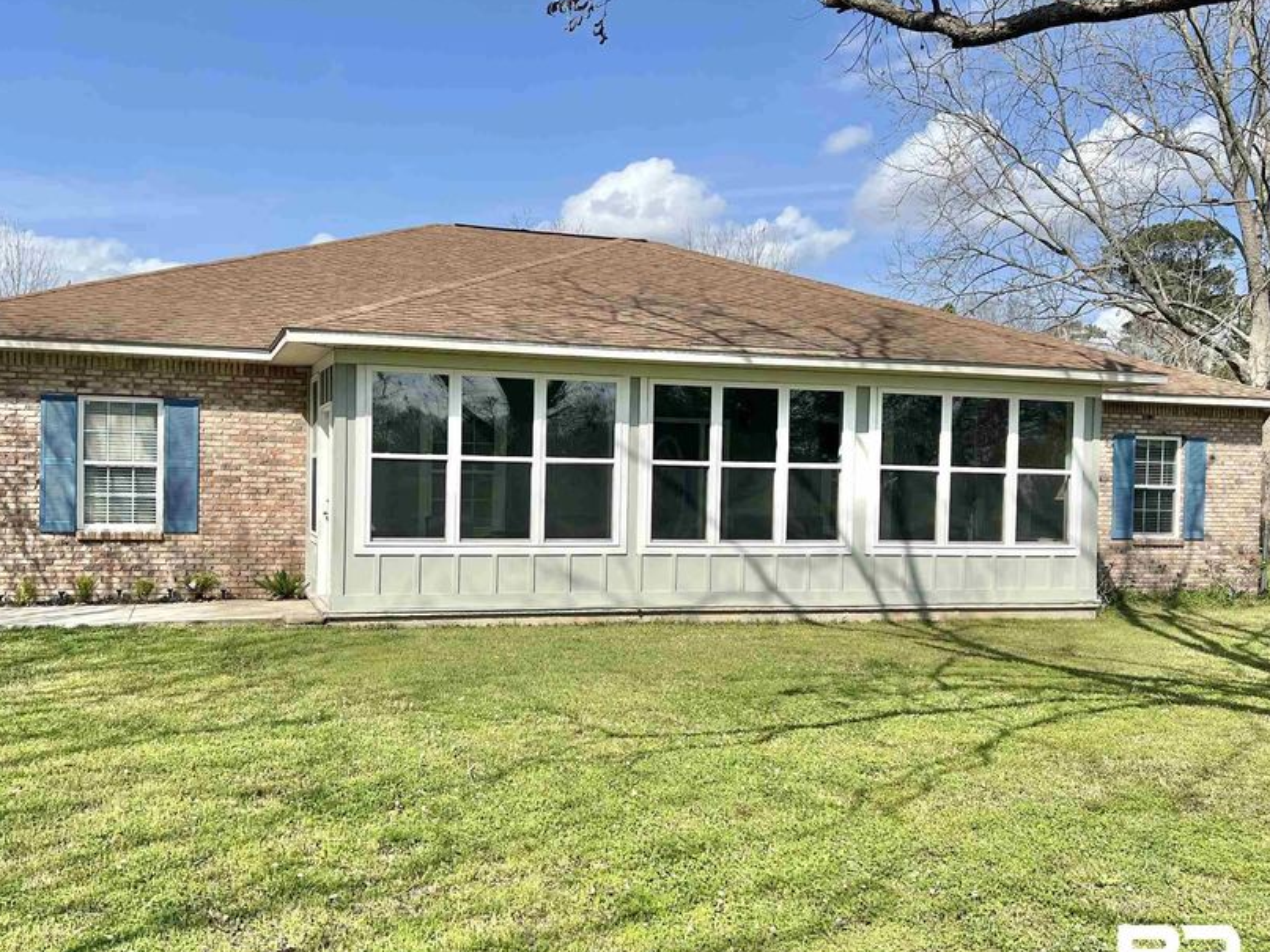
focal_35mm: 33
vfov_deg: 42.9
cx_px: 574
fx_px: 1211
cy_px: 496
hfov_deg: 55.3
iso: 50
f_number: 1.5
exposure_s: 1/5076
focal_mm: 5.7
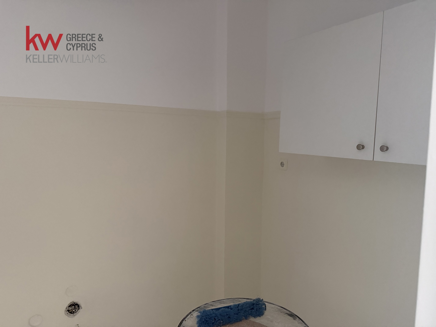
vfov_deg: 56.8
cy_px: 164
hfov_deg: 71.6
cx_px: 218
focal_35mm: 24
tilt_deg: -4.9
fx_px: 302
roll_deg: -0.5
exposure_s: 1/40
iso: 800
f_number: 1.78
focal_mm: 6.76
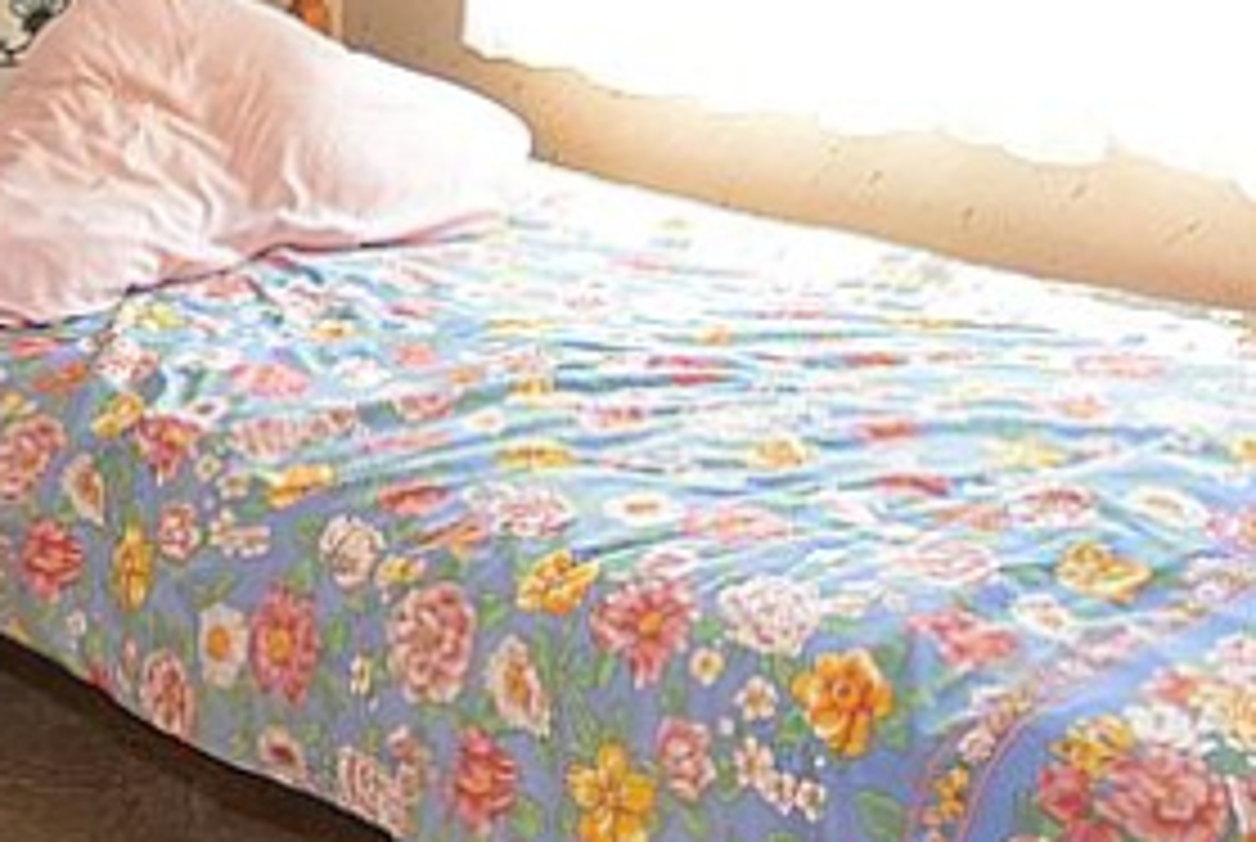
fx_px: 1922
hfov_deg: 35.7
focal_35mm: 55
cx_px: 383
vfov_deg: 23.6
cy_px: -20
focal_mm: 10
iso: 220
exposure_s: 1/60
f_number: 4
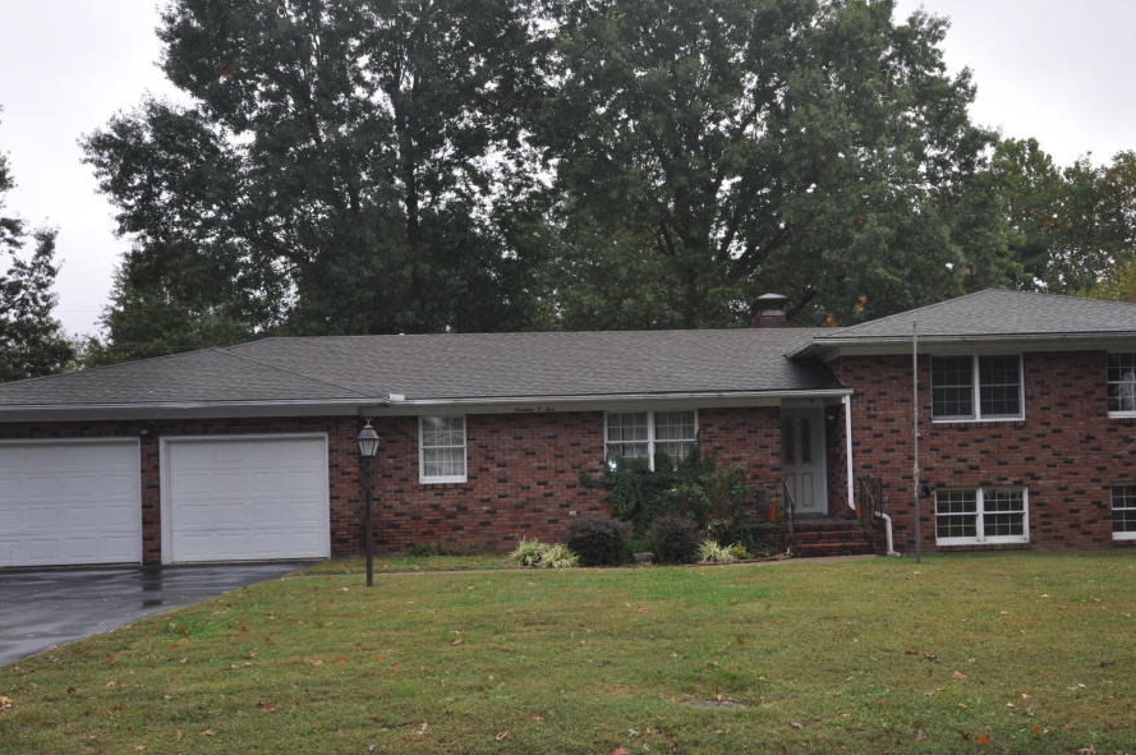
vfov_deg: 34.1
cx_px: 671
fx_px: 1230
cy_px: 438
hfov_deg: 49.3
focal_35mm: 39
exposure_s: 1/200
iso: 200
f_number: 7.1
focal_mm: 20
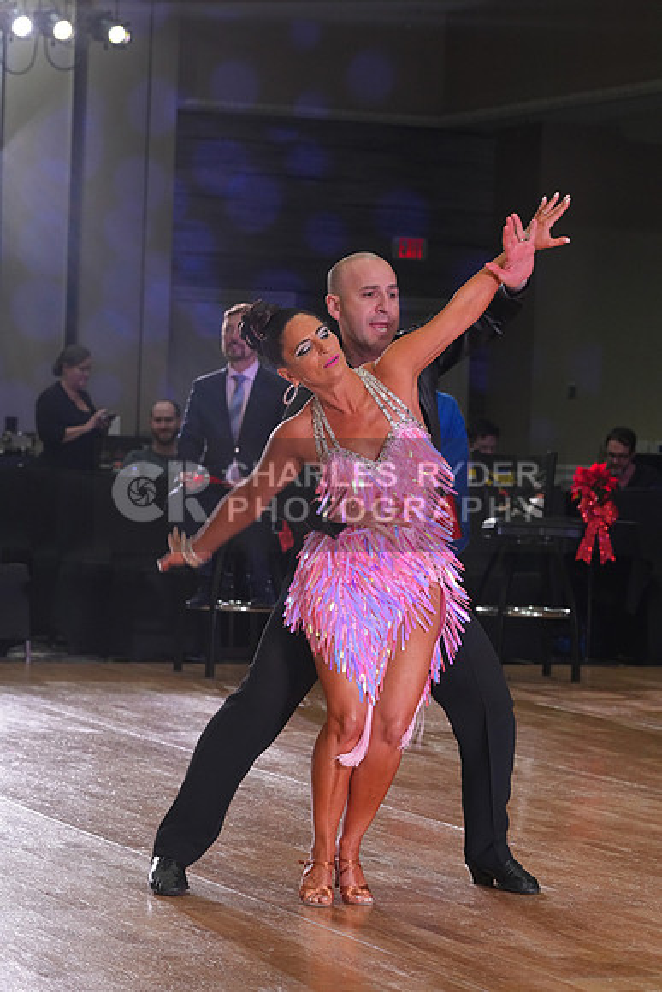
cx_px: 331
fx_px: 3390
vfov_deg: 16.6
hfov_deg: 11.2
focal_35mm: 123
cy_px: 496
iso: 3200
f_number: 7.1
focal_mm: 123
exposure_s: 1/200
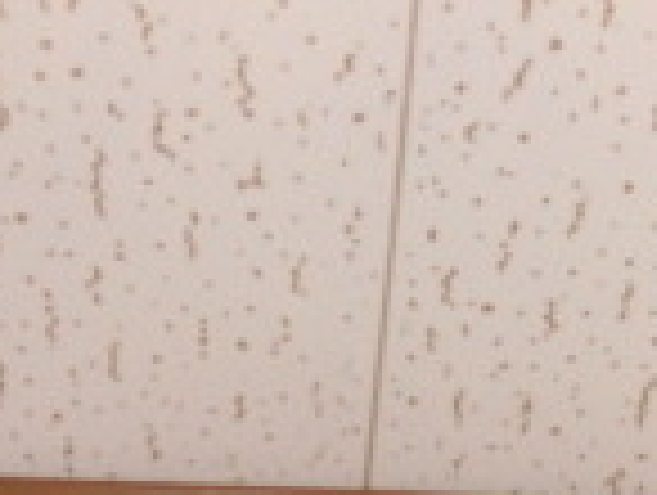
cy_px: 958
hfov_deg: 18.7
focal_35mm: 105
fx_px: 1996
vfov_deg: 12.6
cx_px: 405
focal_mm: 4.3
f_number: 3.1
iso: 100
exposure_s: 1/25
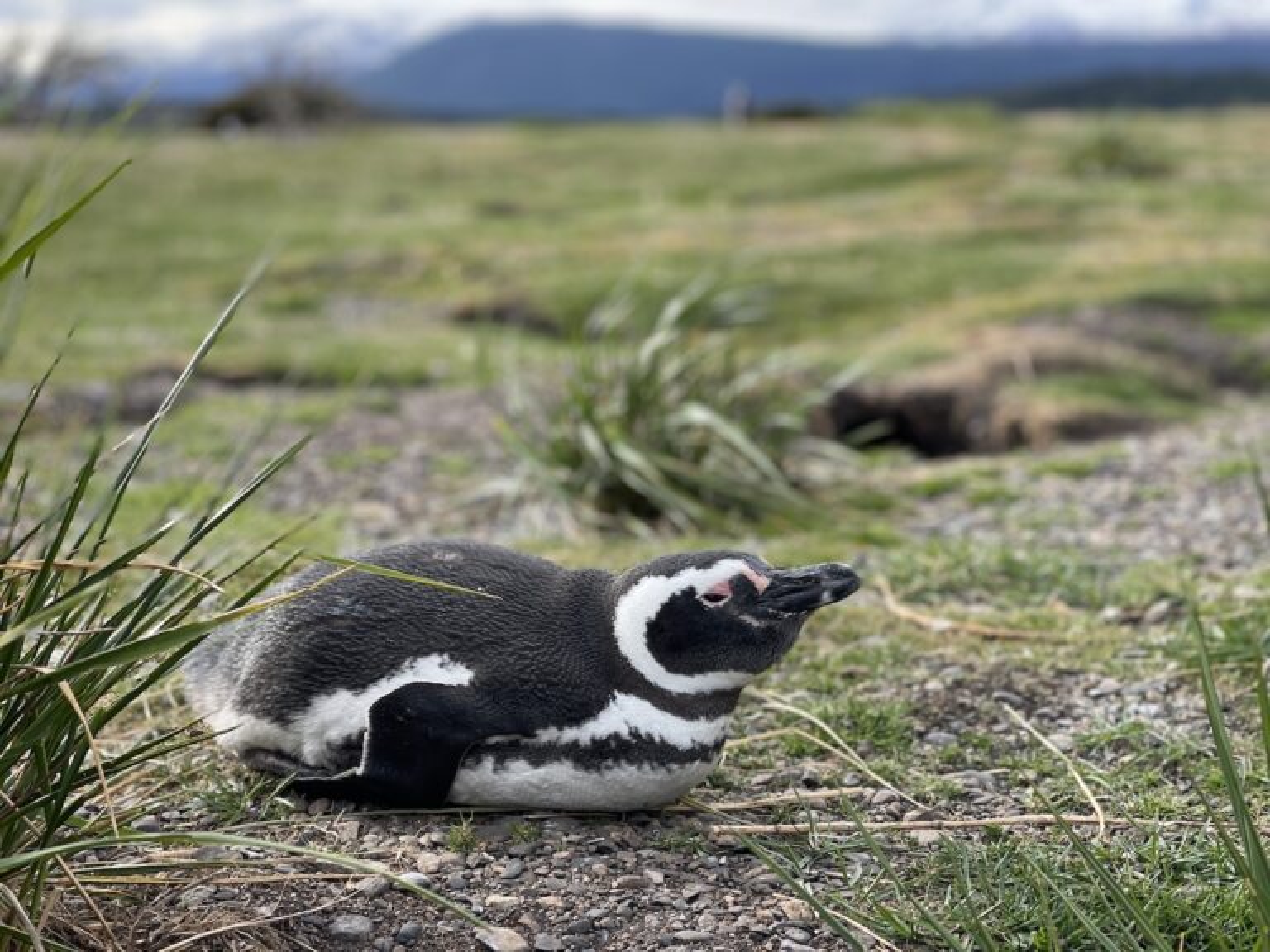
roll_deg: +1.4
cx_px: 635
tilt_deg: -8.3
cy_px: 476
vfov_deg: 22.9
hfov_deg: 30.3
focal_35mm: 64
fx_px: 2348
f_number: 2.2
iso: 32
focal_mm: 7.5
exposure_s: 1/398
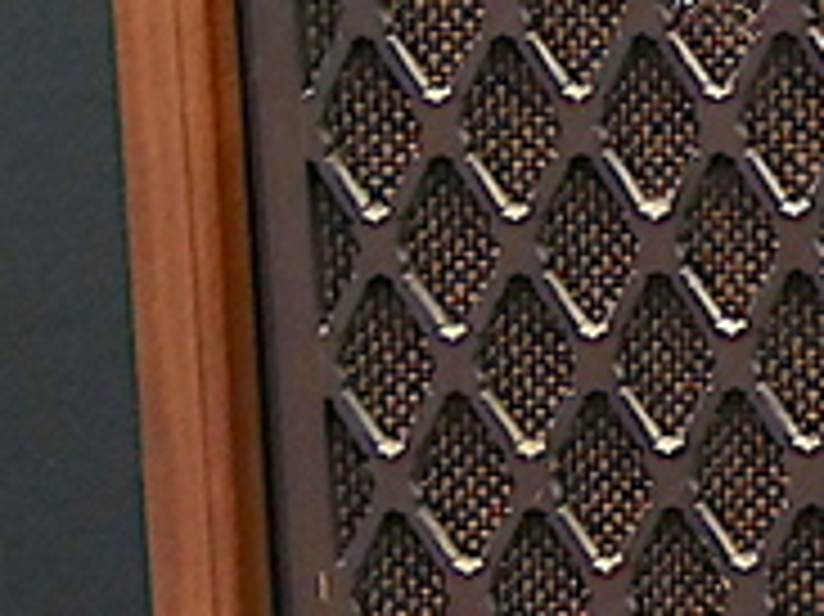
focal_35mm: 389
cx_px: 2035
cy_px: 827
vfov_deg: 3.8
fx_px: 9254
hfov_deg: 4.9
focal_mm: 13.2
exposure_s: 1/2
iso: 200
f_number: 4.6
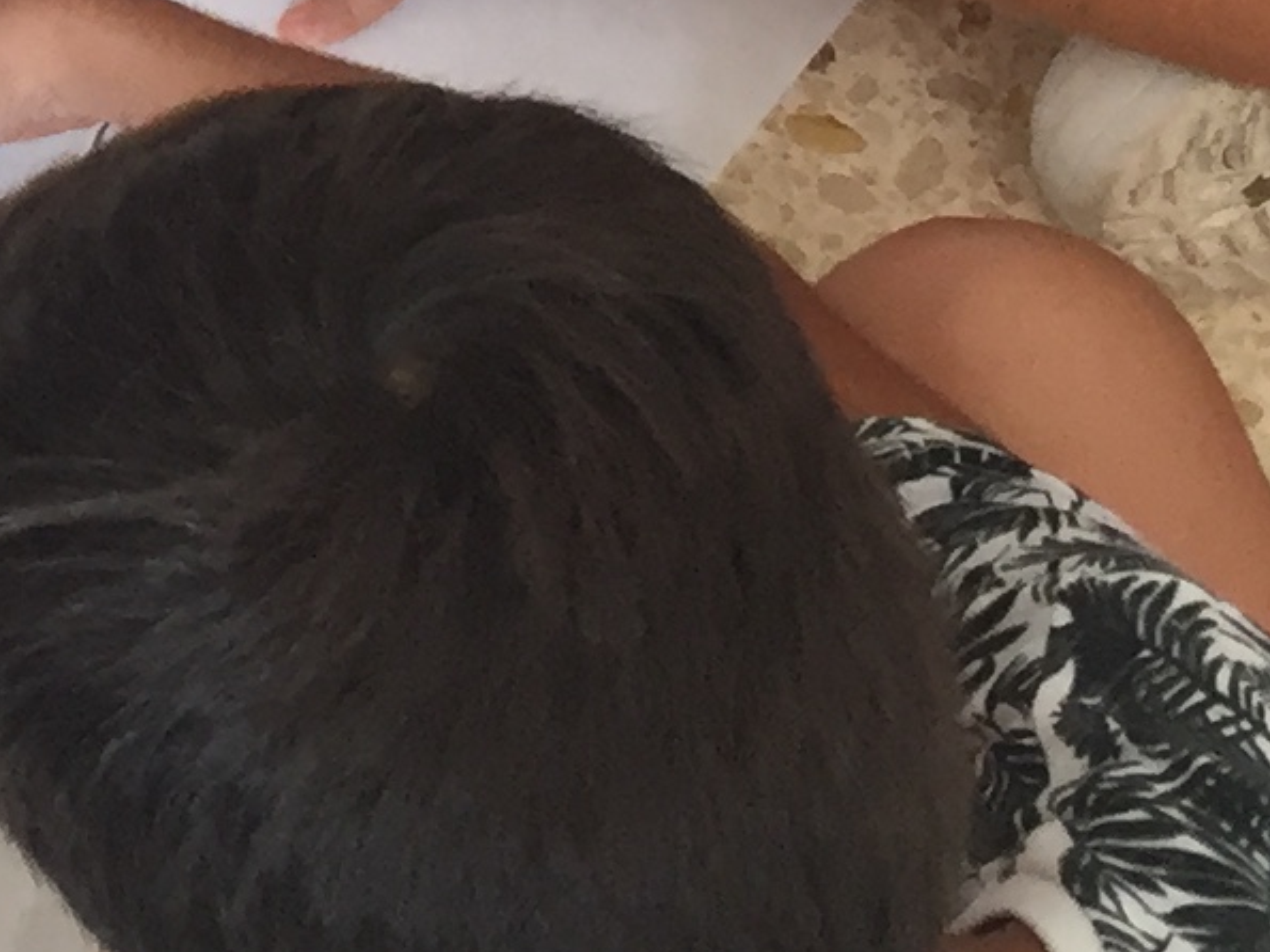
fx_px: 5832
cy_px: -879
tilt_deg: -57.1
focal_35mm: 159
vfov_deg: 8.9
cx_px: -777
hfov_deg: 11.8
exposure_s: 1/33
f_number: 2.2
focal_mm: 4.15
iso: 32
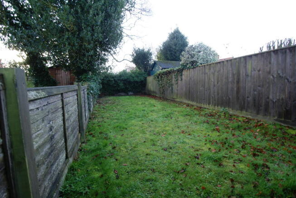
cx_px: 148
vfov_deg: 72.2
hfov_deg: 94.9
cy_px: 99
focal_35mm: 16
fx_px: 136
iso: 100
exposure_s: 1/30
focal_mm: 11
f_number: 3.5
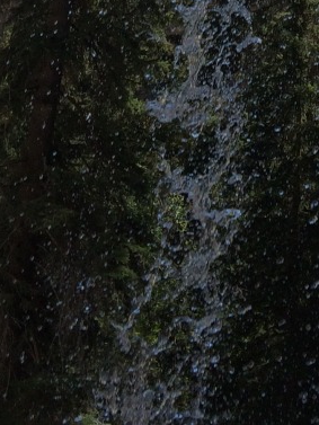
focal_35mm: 105
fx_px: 1289
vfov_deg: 16.4
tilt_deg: +22.9
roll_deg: +1.0
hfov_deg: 13.7
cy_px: -284
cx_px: 374
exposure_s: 1/1466
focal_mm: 4.15
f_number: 2.2
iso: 32
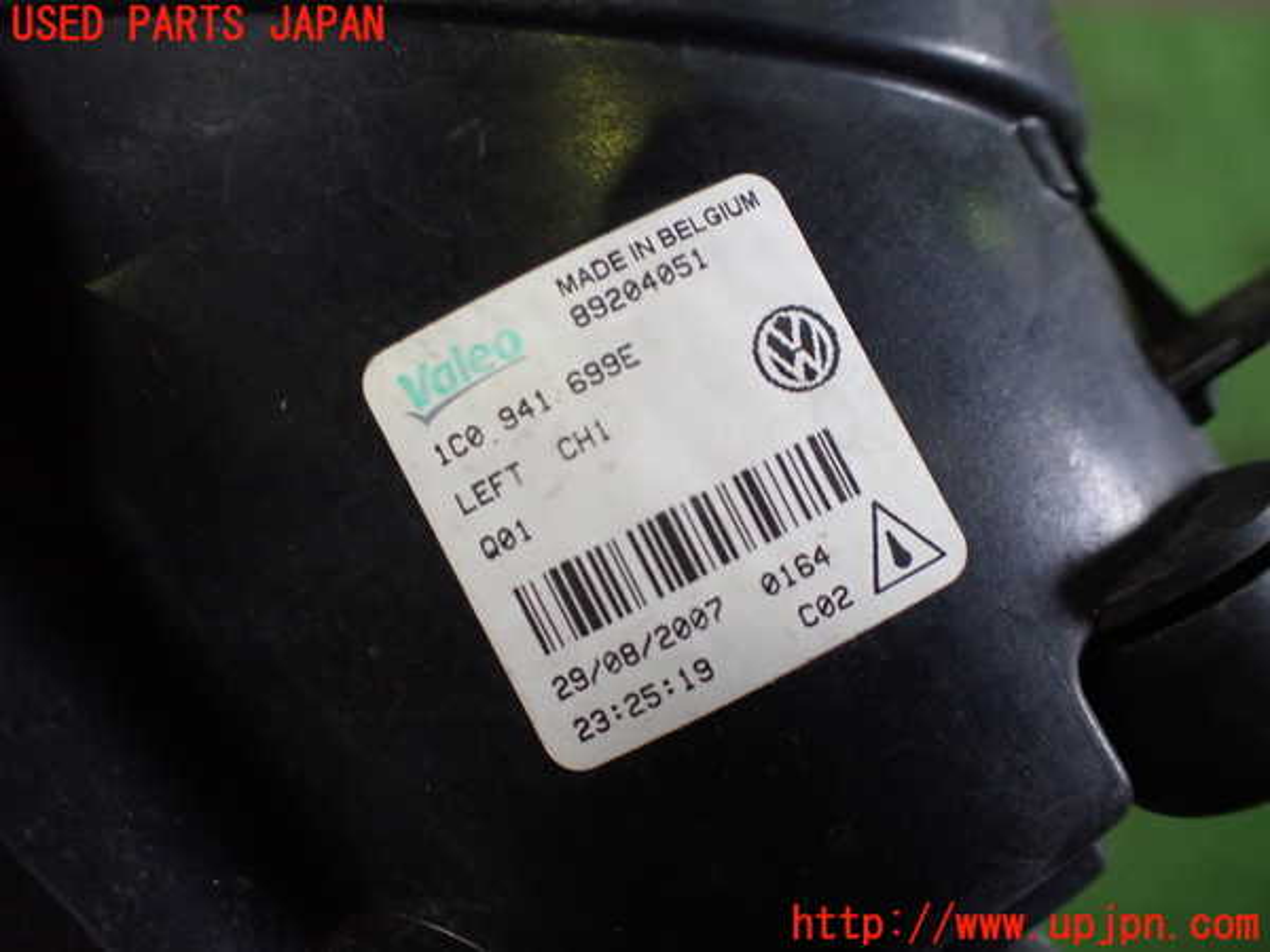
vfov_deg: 46.8
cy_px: 476
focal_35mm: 30
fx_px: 1101
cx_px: 635
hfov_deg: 60.0
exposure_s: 1/125
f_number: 2.3
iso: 500
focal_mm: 5.4
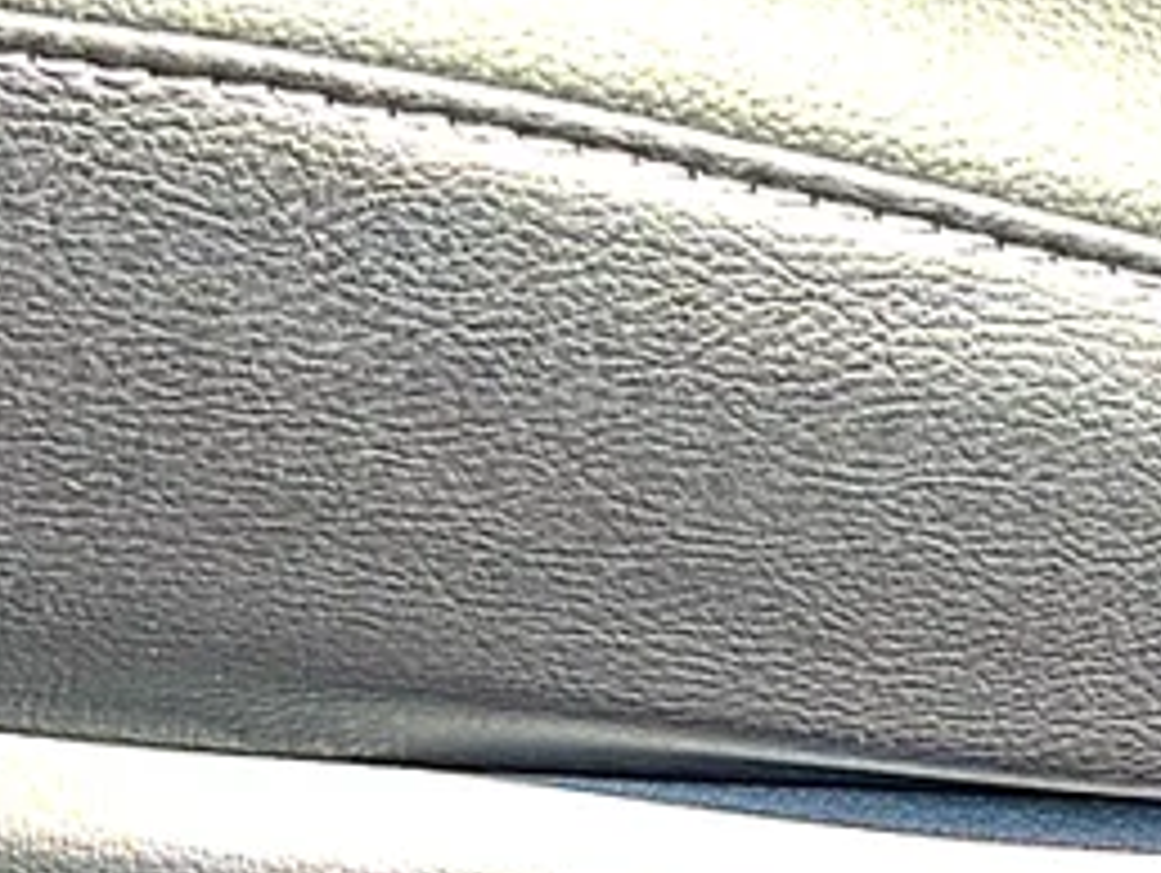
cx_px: 657
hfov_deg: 14.0
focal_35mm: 141
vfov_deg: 10.4
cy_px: 965
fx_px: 4733
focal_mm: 6.86
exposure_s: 1/270
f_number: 1.78
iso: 64
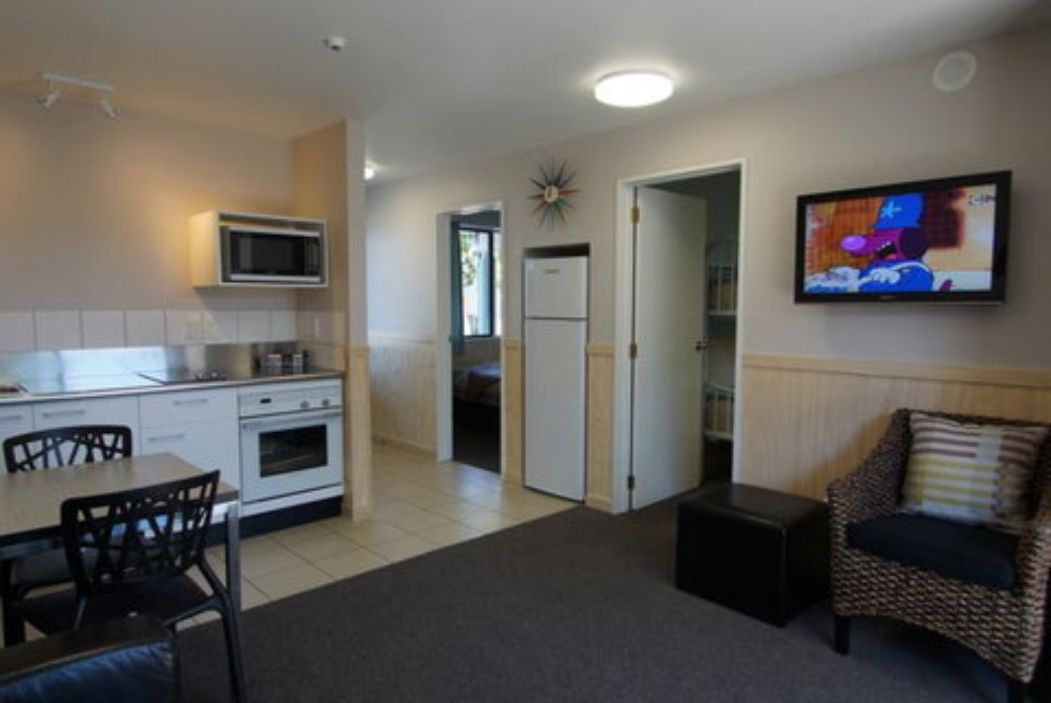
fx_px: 614
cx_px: 526
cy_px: 352
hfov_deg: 81.2
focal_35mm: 21
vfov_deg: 59.6
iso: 400
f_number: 4
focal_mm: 10
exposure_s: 1/160
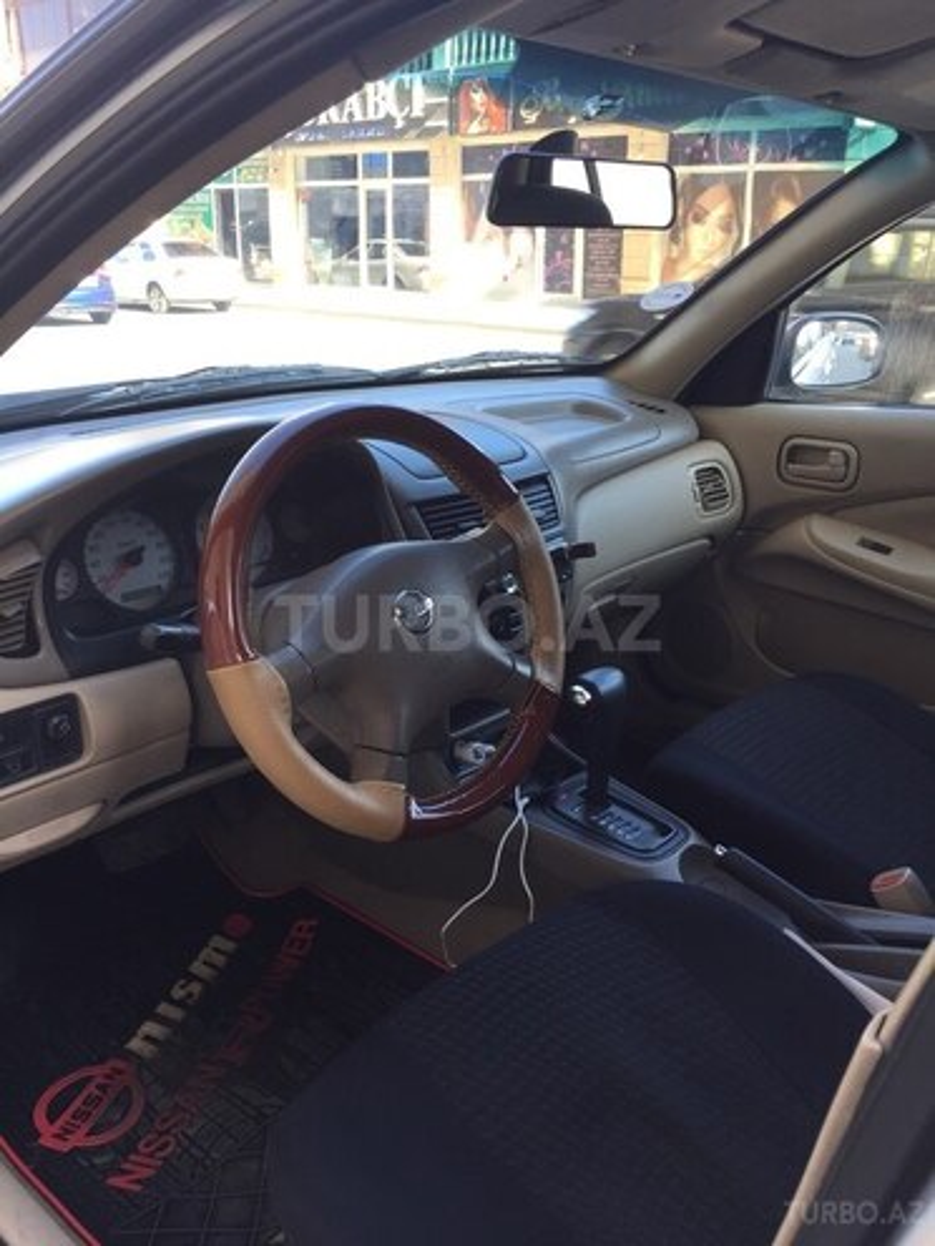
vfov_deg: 61.7
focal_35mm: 29
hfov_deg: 48.2
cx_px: 468
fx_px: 1044
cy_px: 623
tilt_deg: -19.4
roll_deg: +0.0
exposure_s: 1/100
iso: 32
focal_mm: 4.15
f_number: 2.2
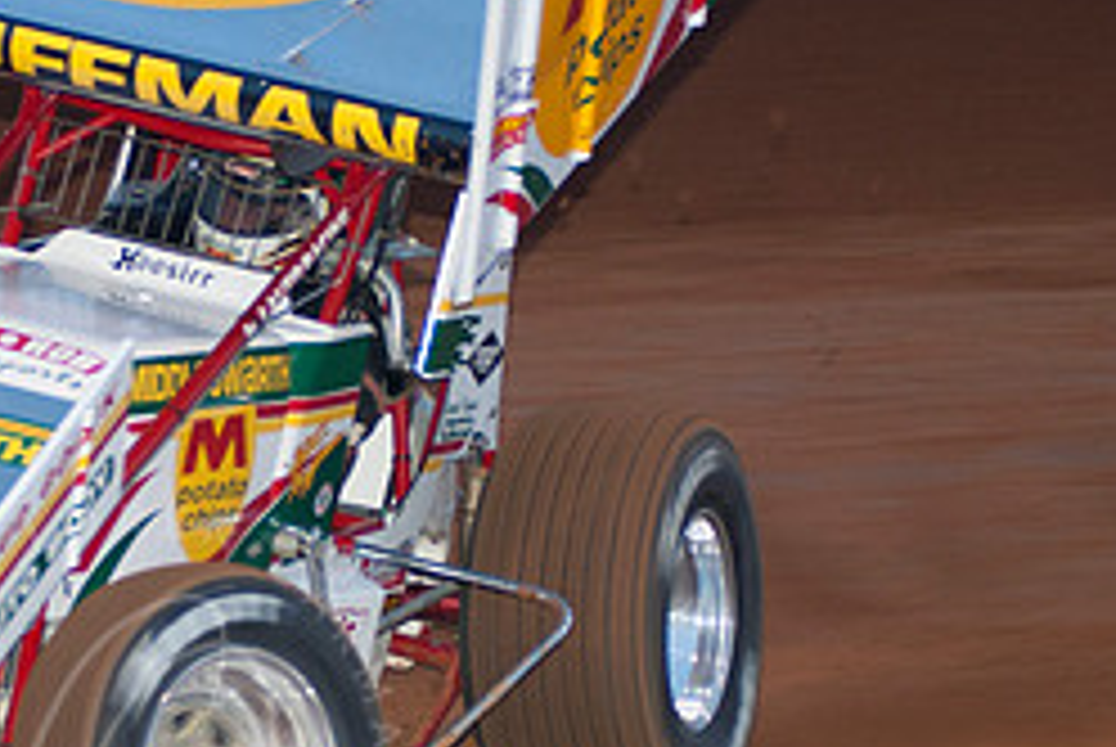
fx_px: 8721
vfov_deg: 4.9
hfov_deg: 7.3
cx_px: 130
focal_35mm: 281
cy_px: 356
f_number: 3.2
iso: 250
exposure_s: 1/320
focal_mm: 80
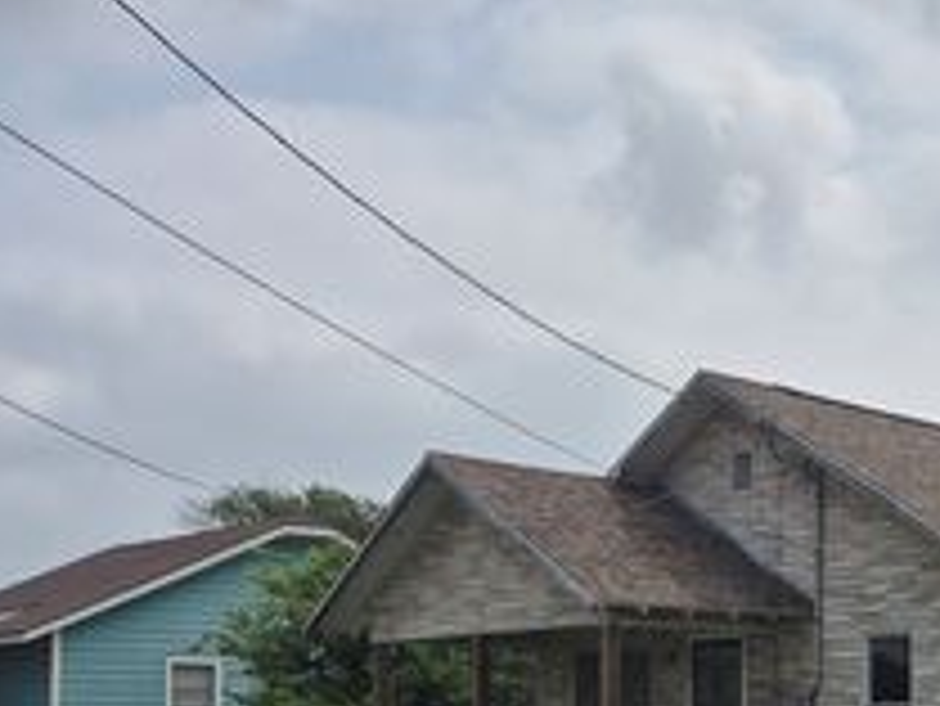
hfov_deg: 30.6
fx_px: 1494
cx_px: 1075
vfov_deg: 25.4
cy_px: 690
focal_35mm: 55
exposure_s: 1/2888
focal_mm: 5.4
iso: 25
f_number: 1.8
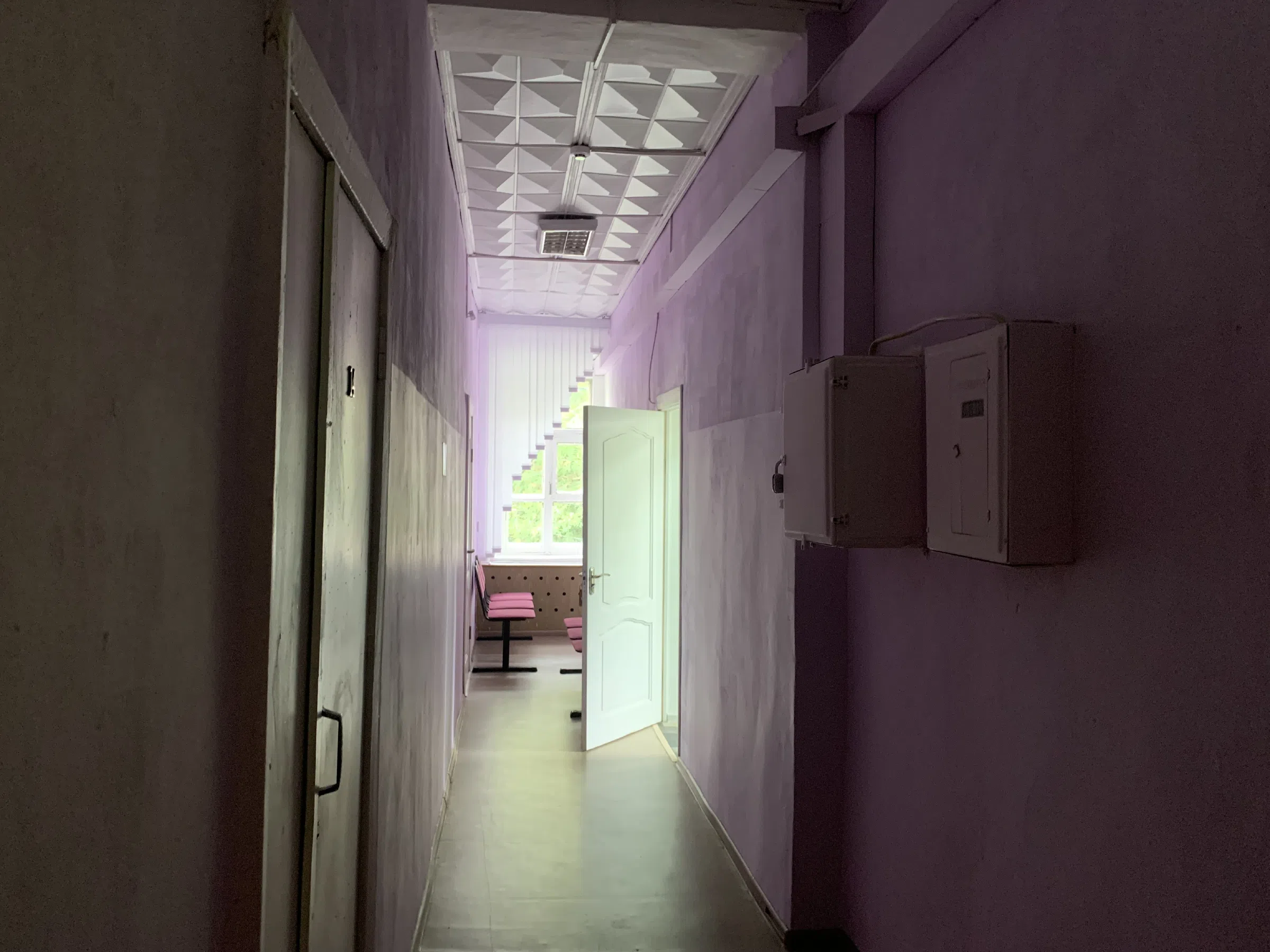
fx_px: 954
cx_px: 635
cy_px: 476
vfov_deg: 53.1
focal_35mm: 26
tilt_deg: -0.3
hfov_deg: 67.3
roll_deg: -0.5
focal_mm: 4.25
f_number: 1.8
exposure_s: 1/33
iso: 400
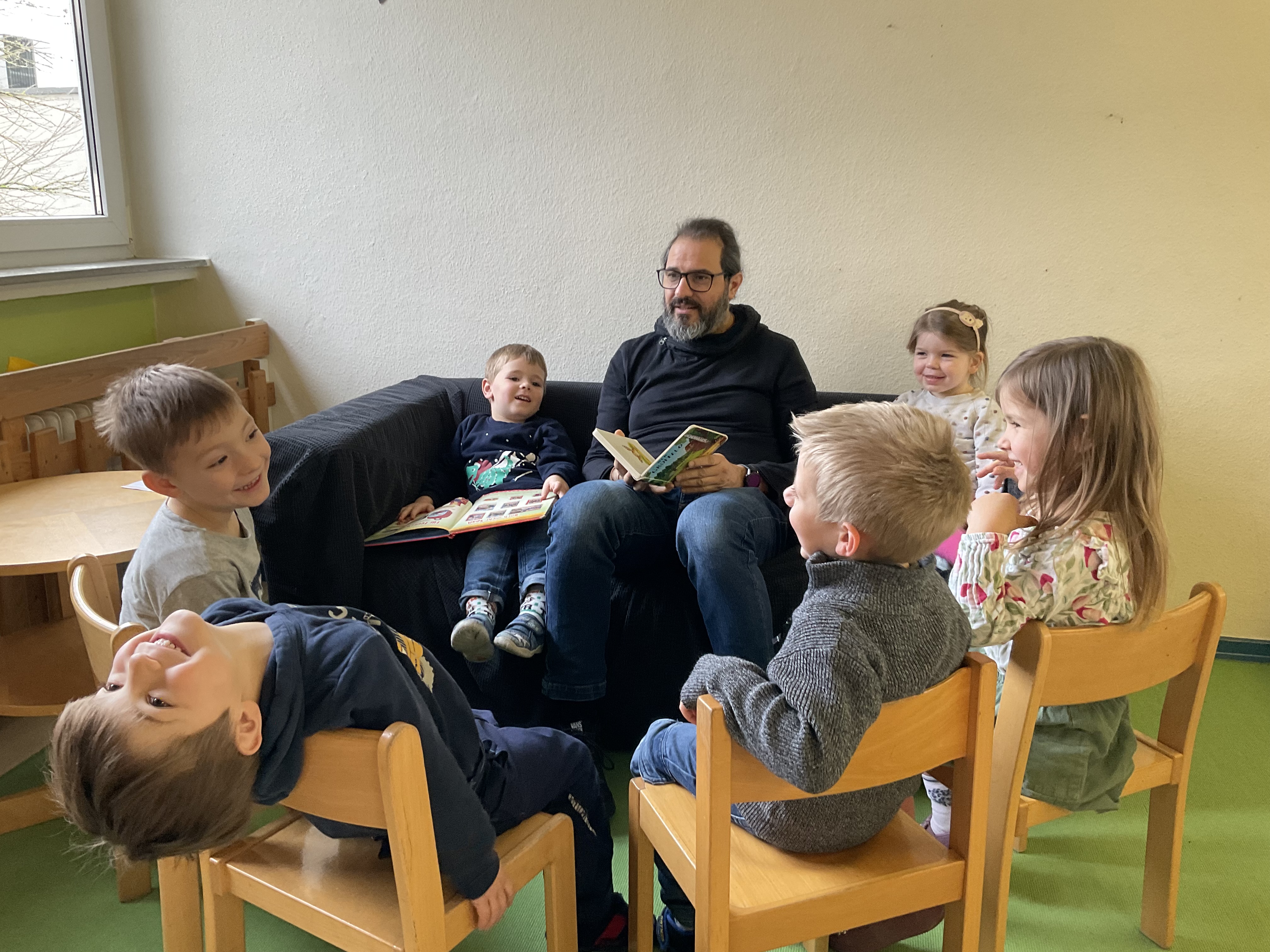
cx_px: 635
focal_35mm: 29
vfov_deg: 48.2
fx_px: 1064
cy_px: 476
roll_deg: +0.1
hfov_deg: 61.7
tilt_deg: -15.0
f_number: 1.8
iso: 80
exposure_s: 1/50
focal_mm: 3
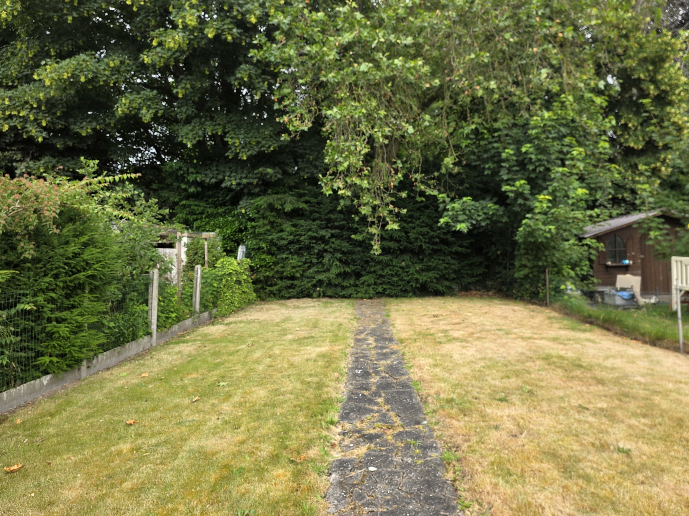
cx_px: 344
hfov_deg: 73.9
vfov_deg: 58.9
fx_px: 458
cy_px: 258
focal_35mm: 23
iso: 32
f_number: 1.7
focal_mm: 6.3
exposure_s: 1/359
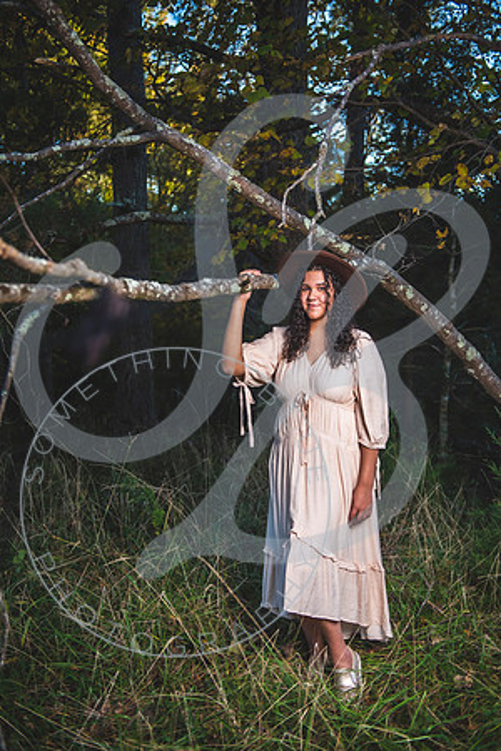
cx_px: 250
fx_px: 793
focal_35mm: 38
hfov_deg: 35.1
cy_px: 376
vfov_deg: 50.7
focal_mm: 38
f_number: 2.8
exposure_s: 1/1250
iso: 200
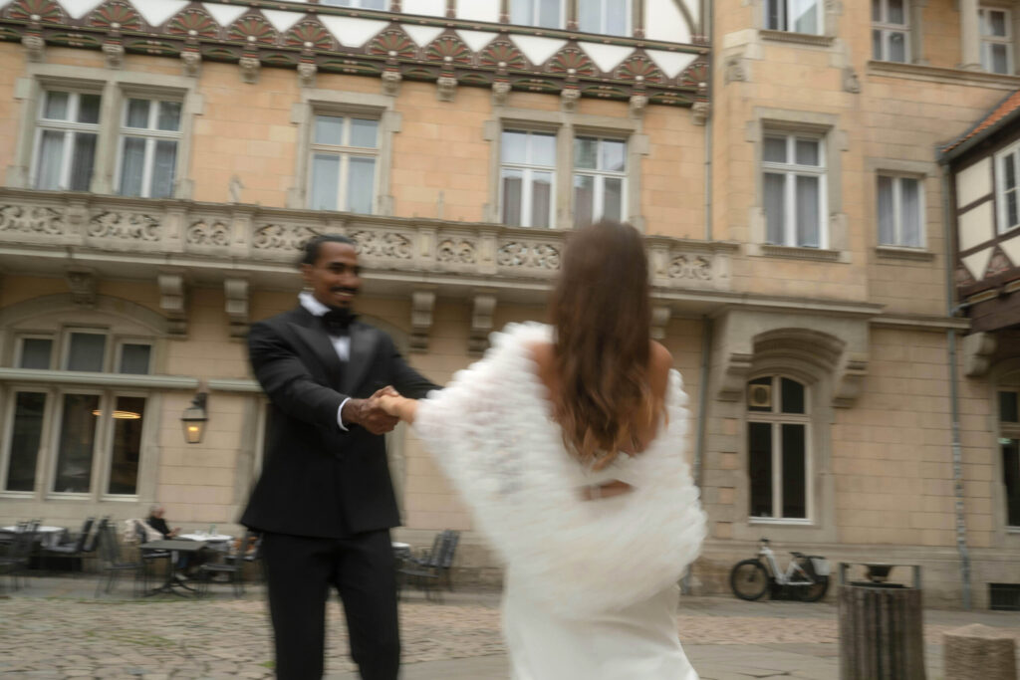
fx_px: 1020
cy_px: 340
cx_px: 510
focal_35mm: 36
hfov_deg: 53.1
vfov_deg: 36.9
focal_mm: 36
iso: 320
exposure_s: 1/30
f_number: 13
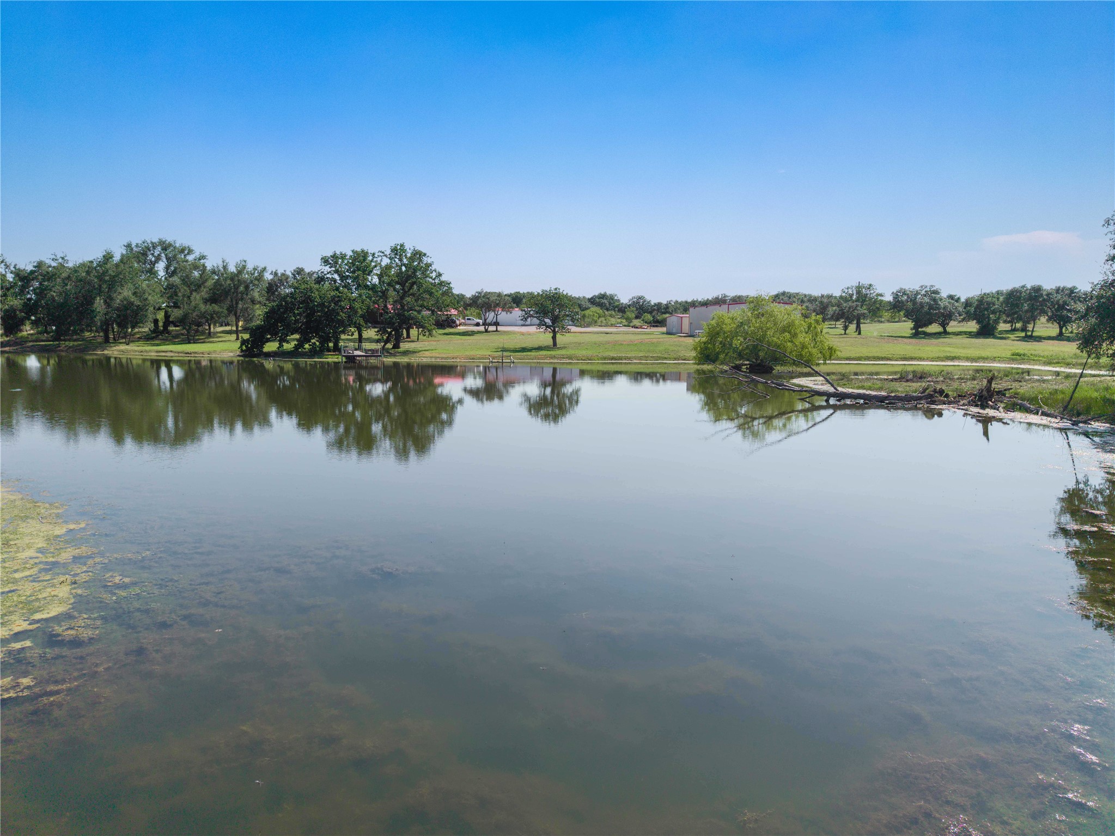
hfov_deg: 71.6
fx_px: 773
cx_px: 558
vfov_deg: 56.8
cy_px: 418
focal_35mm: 24
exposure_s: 1/5000
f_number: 1.8
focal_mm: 8.67
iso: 240
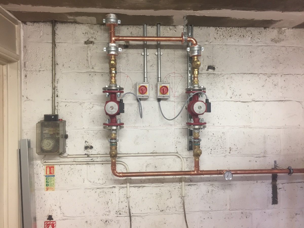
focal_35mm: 29
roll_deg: -0.4
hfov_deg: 61.7
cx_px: 152
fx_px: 255
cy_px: 114
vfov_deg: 48.2
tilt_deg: -0.6
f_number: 2.2
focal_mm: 4.15
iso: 100
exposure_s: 1/33
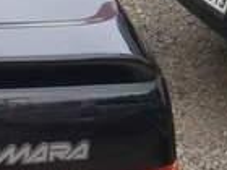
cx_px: -227
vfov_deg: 14.9
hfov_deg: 15.7
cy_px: 79
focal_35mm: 99
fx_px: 649
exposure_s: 1/100
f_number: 2
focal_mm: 3.57
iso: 371
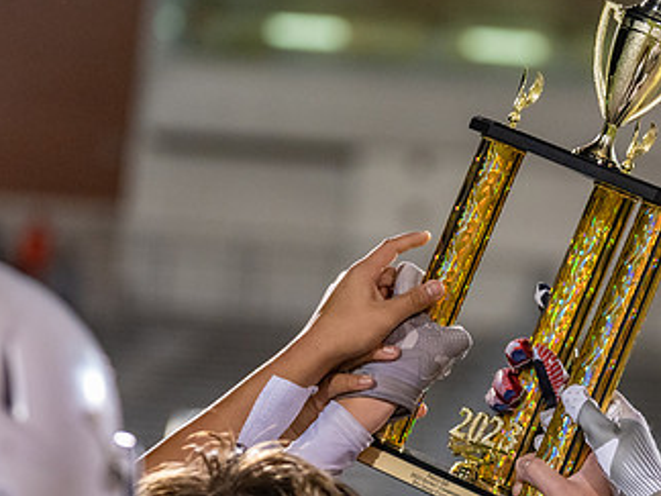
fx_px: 3323
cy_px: 221
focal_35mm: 174
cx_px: 471
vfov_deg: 8.5
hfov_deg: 11.3
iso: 5000
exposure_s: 1/500
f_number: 2.8
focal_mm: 101
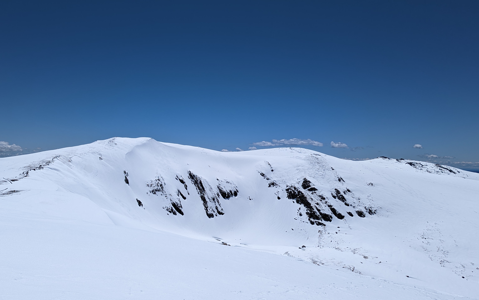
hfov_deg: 56.6
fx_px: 444
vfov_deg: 37.3
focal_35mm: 34
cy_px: 157
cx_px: 211
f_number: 1.85
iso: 50
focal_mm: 6.81
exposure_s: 1/8065
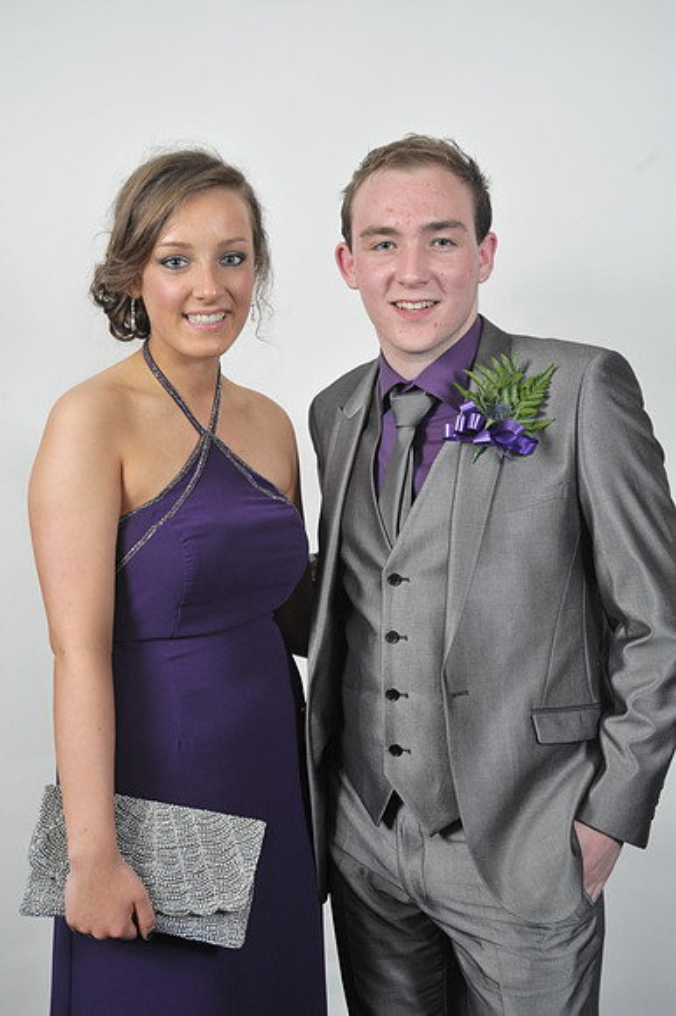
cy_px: 508
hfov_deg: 24.6
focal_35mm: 55
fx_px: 1551
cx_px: 338
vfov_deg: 36.3
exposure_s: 1/160
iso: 1000
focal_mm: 55
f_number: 7.1
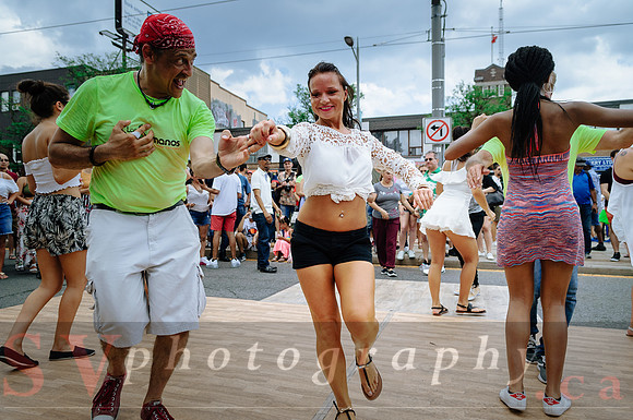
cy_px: 210
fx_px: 448
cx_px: 316
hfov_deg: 70.5
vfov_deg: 50.3
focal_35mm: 26
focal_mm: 17
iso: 100
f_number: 4
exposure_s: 1/1250
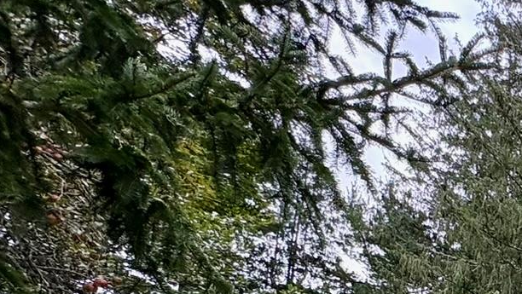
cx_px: 872
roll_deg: +1.1
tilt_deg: +7.5
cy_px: 503
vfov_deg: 19.0
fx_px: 706
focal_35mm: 51
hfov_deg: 24.6
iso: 64
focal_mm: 2.22
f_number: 2.2
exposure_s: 1/223
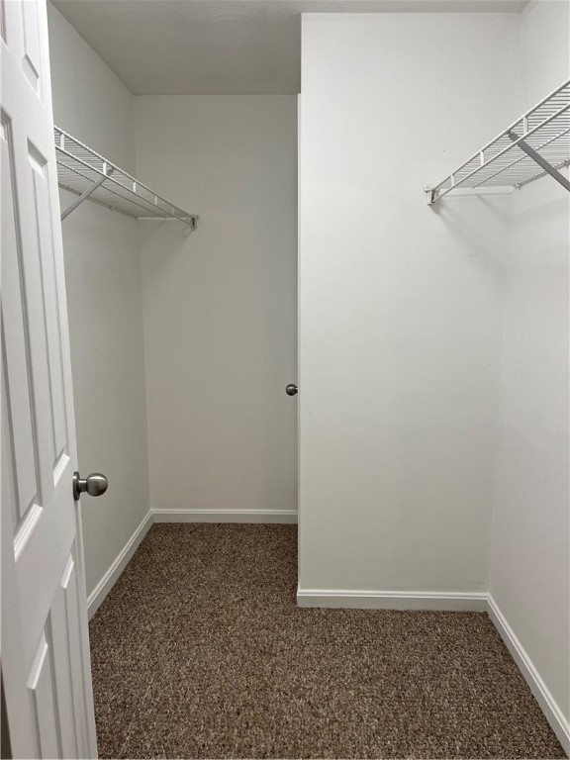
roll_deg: +1.2
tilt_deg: -8.9
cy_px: 380
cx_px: 285
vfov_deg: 67.3
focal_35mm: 26
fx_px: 571
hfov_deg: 53.1
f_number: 1.6
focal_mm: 5.1
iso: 80
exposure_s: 1/120
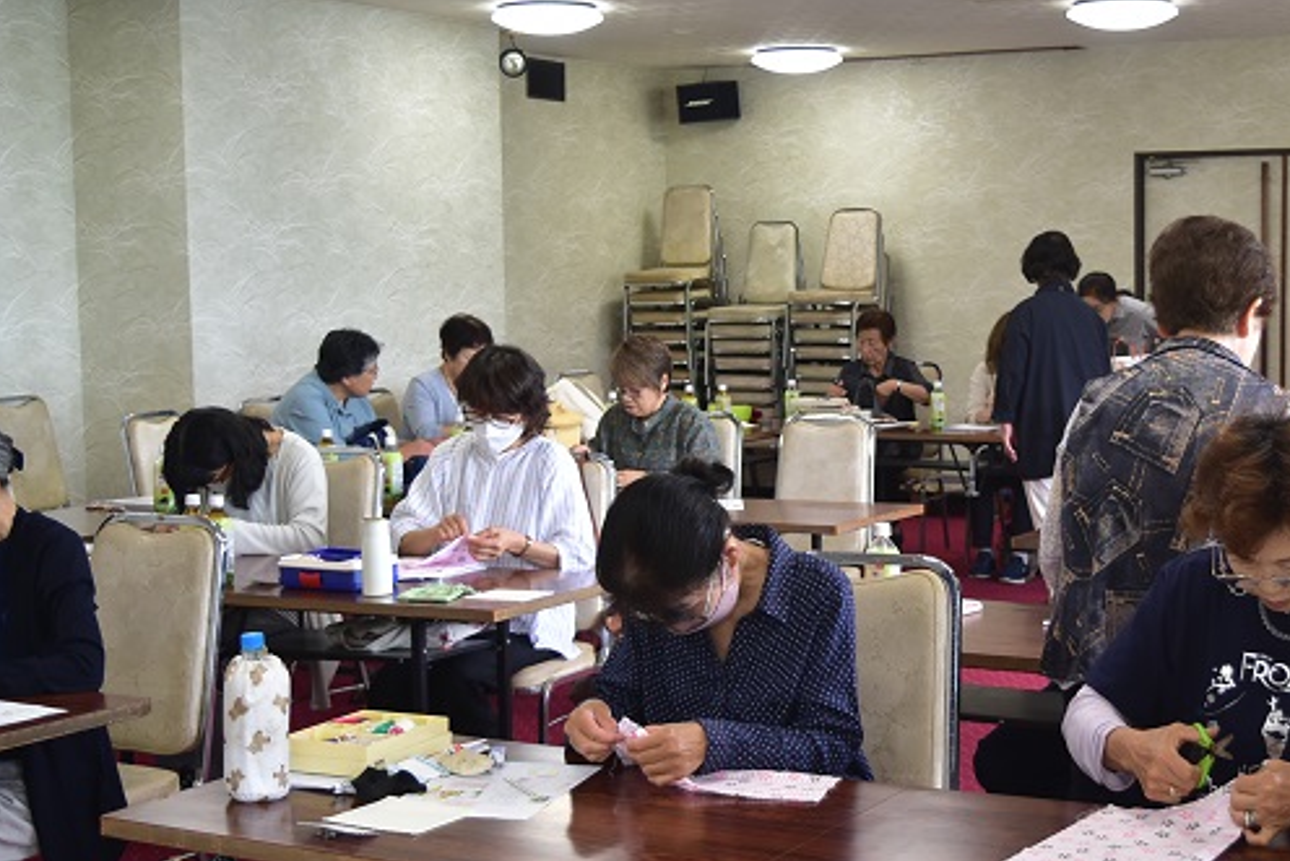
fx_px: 2115
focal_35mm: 59
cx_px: 837
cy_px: 429
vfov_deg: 23.0
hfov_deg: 33.7
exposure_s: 1/100
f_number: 5
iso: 400
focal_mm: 30
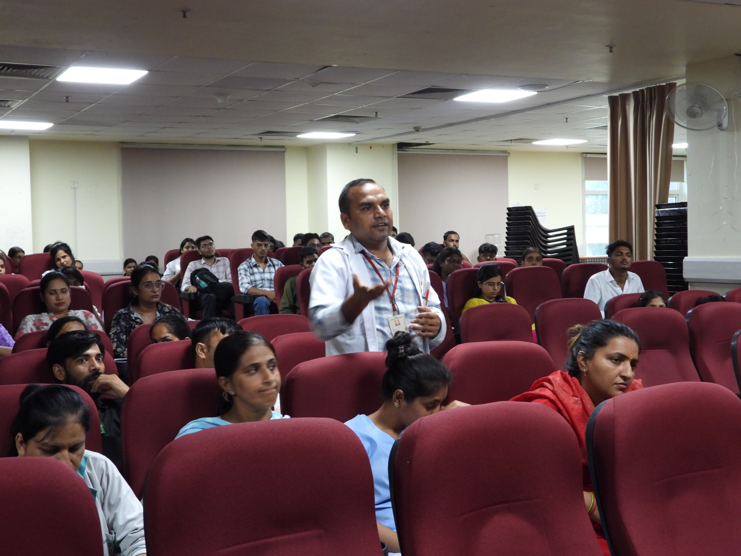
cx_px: 370
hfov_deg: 40.4
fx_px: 1006
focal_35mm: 47
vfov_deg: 30.9
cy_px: 278
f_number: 3.2
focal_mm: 8.5
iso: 400
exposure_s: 1/20
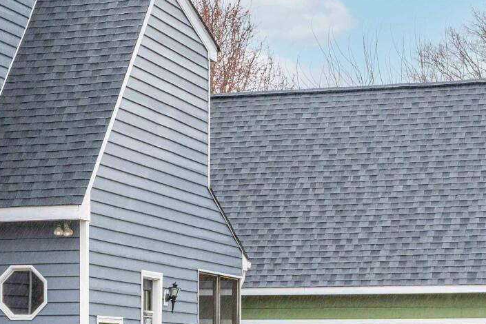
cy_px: 254
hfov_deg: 13.1
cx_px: -230
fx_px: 2011
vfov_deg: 9.2
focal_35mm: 149
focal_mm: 35
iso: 250
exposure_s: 1/125
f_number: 8
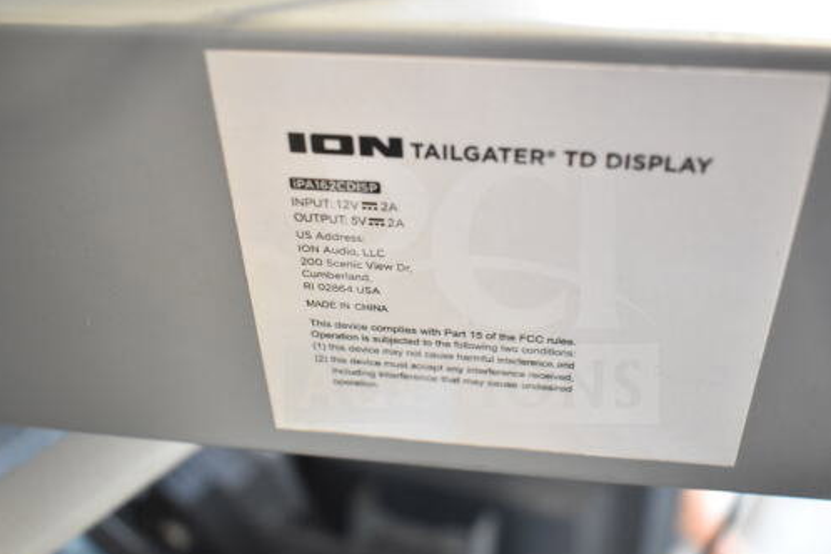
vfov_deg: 34.5
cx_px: 471
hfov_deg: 49.9
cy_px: 291
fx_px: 891
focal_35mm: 39
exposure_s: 1/40
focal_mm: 21
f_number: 3.8
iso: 1600
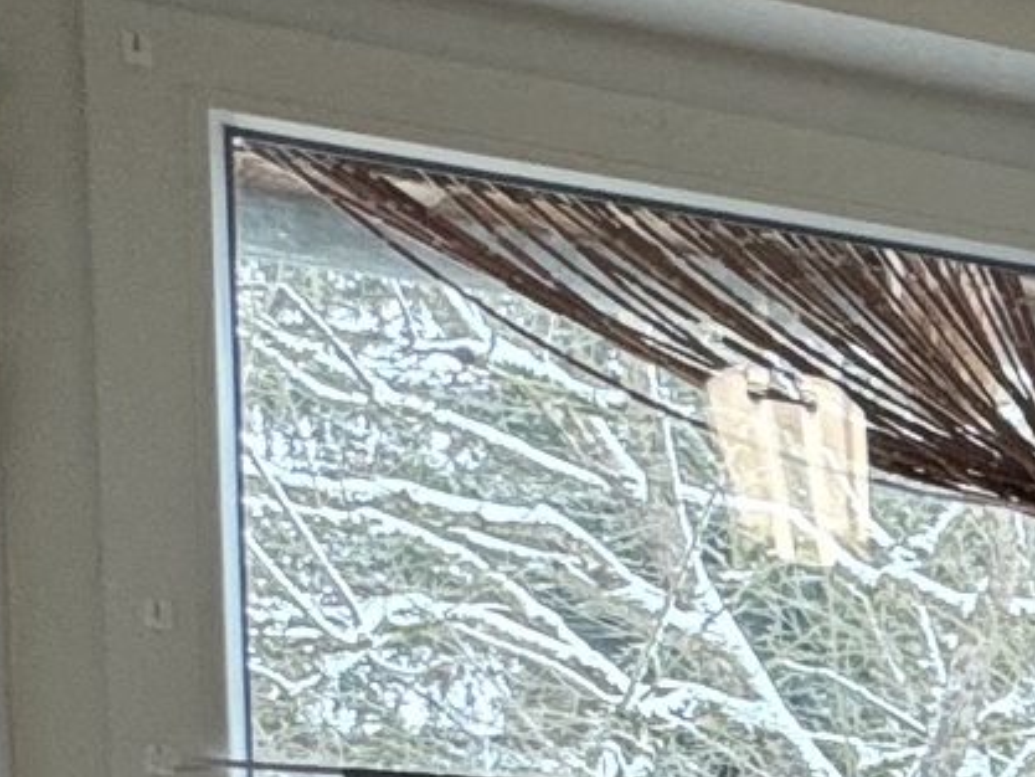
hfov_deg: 14.4
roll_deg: -0.9
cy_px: 1301
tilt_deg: -4.2
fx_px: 2572
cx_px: 2514
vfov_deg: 15.3
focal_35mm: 86
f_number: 2.2
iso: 125
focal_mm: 2.22
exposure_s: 1/100
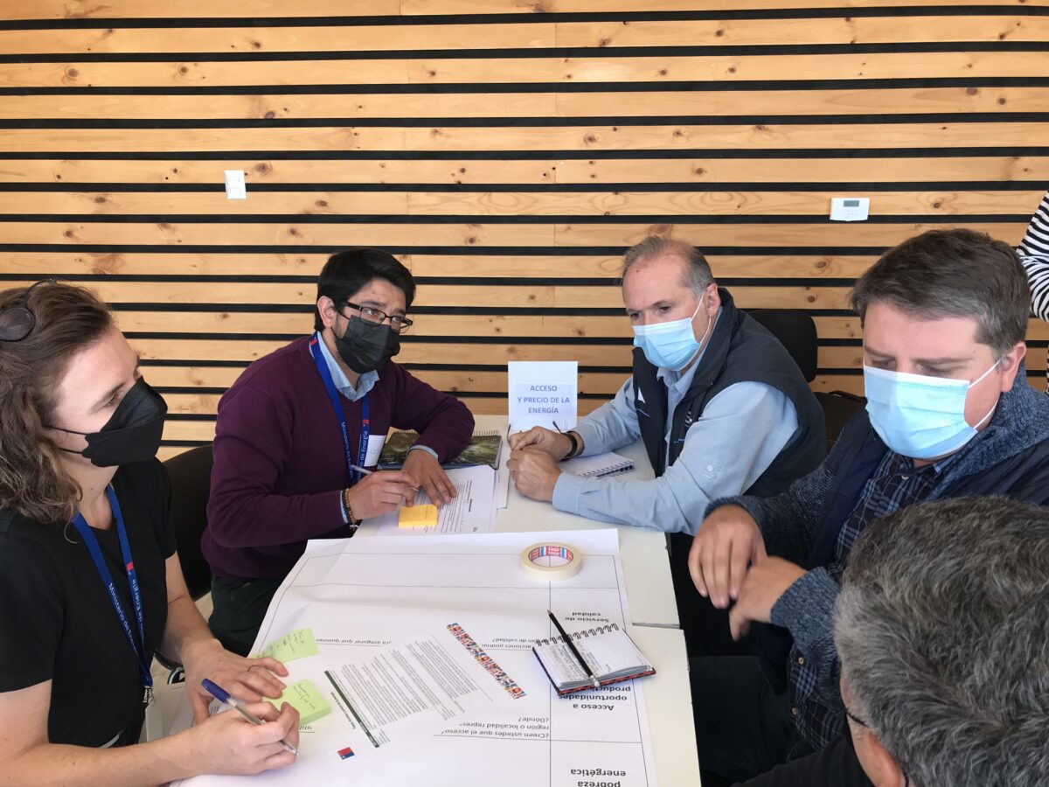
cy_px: 394
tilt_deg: -17.7
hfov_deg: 63.4
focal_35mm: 28
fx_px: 849
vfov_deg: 49.7
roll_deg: -0.7
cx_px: 524
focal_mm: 3.99
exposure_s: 1/100
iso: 32
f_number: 1.8
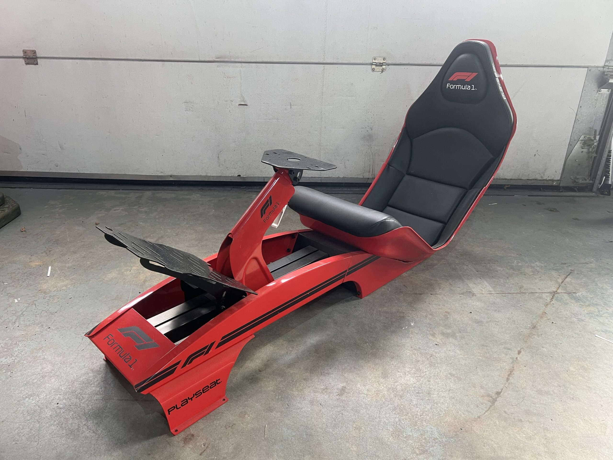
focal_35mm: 26
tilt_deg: -25.7
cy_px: 230
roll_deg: -0.8
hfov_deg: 67.3
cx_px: 306
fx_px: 460
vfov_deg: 53.1
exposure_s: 1/50
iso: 100
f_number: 1.5
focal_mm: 5.7
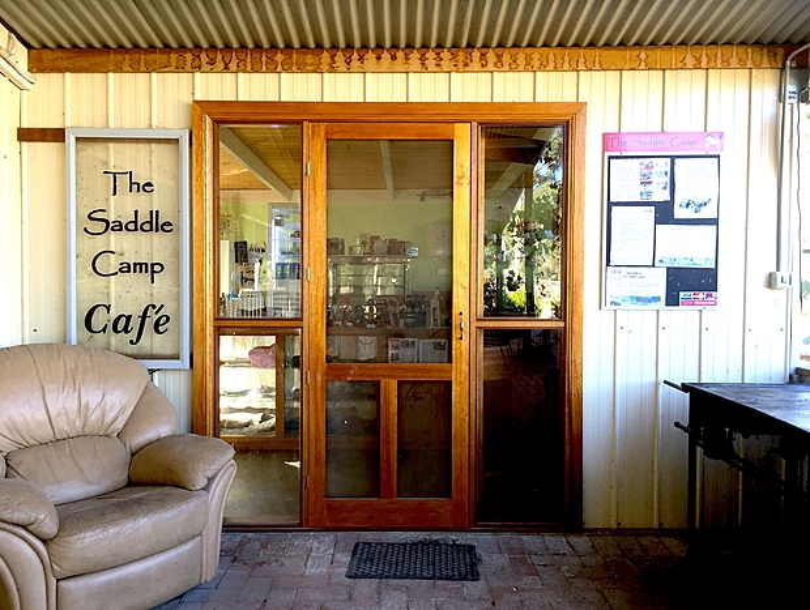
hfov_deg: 61.6
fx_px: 680
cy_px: 305
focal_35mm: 29
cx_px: 405
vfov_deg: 48.3
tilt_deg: -1.3
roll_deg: -2.1
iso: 50
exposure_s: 1/100
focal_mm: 4.15
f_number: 2.2
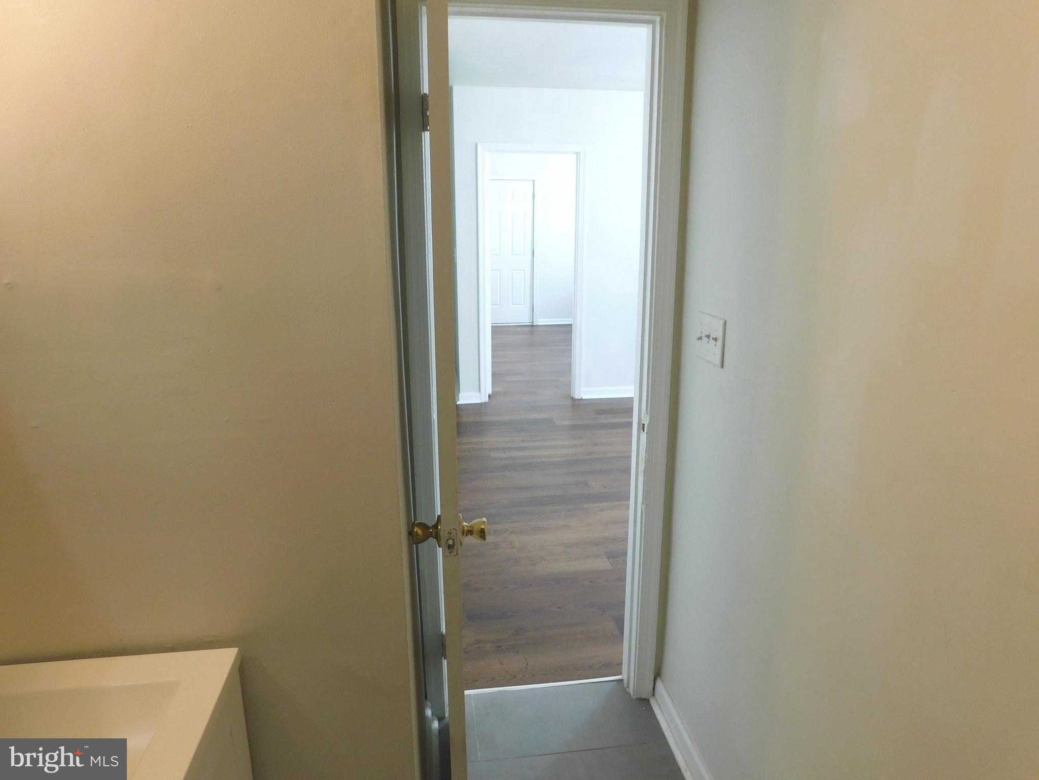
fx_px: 690
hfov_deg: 73.9
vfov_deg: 58.9
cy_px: 390
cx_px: 520
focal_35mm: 23
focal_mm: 4
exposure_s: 1/30
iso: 160
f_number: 3
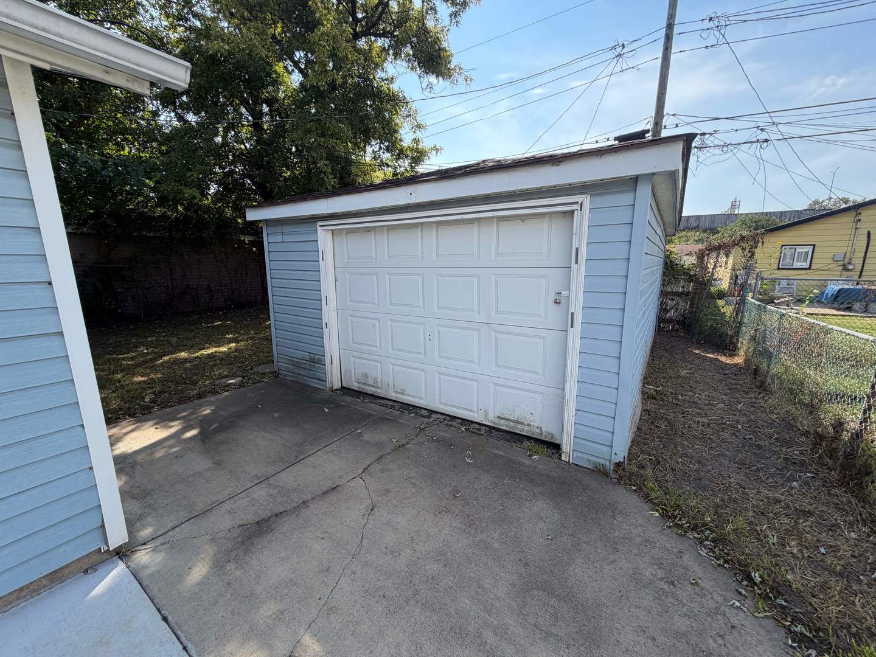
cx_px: 438
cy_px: 328
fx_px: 354
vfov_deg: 85.7
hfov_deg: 102.1
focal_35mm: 14
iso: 40
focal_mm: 2.22
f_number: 2.2
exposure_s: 1/679
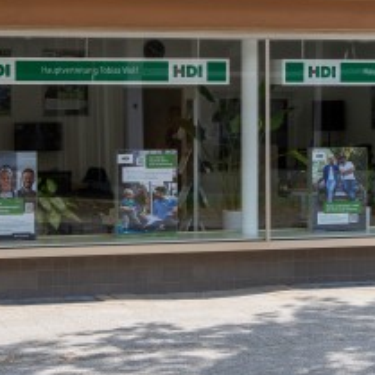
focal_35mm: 132
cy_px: 133
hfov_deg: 13.2
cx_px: 222
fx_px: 1618
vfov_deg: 13.2
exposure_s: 1/250
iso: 110
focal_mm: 30
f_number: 8
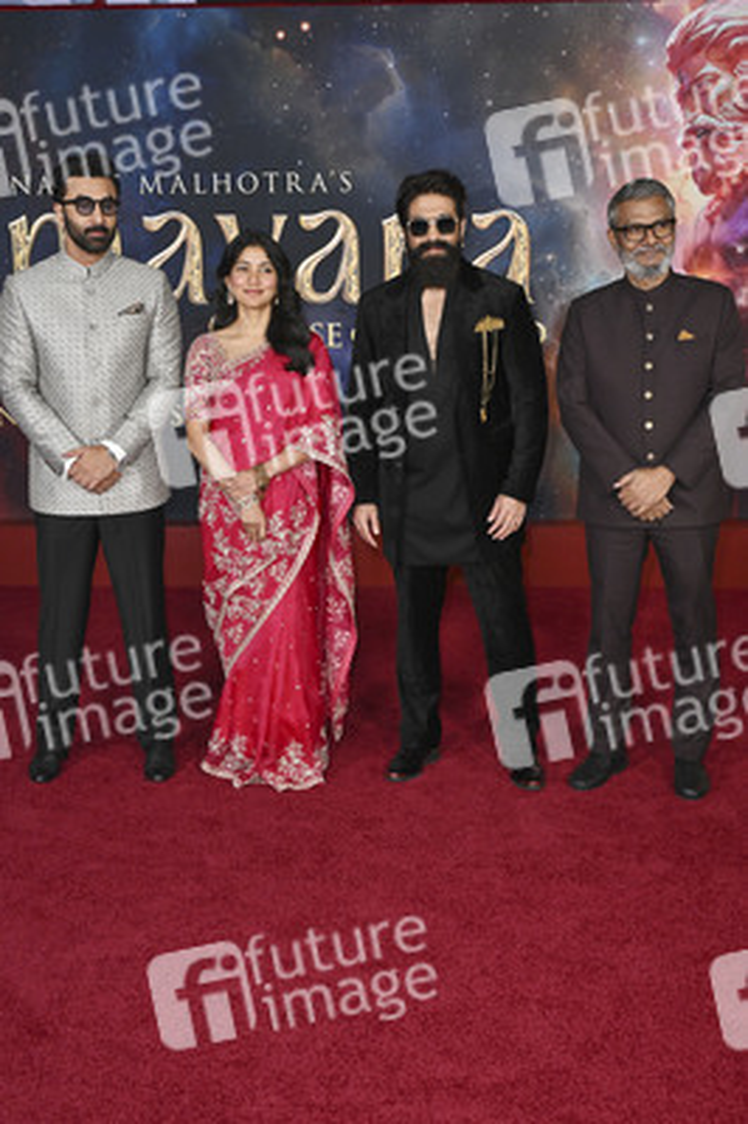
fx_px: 1218
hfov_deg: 34.2
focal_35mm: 39
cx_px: 374
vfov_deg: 49.6
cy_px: 562
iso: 1600
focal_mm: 39
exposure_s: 1/250
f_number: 6.3
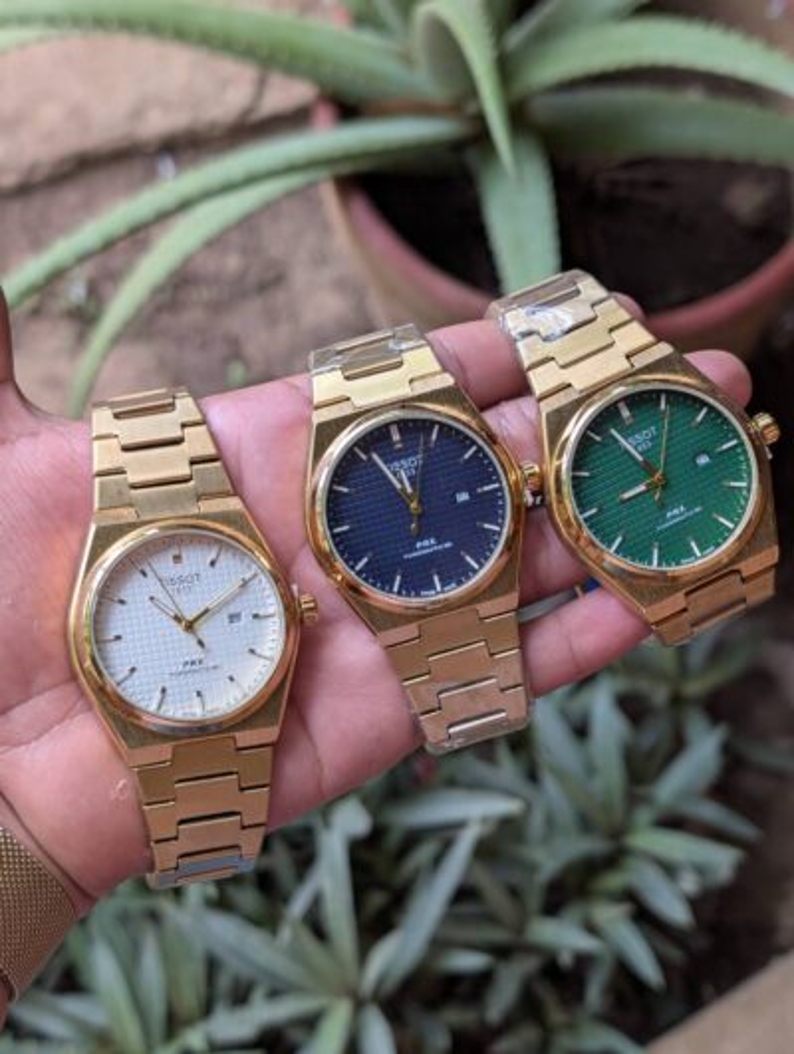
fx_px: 1494
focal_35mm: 49
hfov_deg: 29.8
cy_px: 527
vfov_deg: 38.9
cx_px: 397
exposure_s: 1/162
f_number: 1.68
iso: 47
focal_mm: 6.9
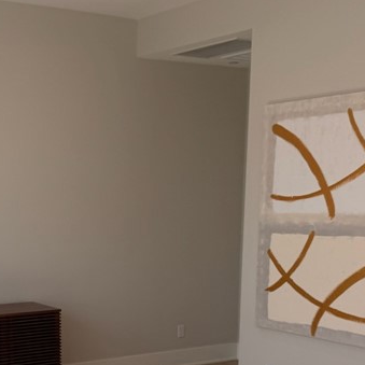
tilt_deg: -8.7
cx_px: 89
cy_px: 321
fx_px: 763
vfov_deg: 26.1
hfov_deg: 26.5
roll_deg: -0.2
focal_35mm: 64
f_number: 1.78
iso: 100
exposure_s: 1/931
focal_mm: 6.76
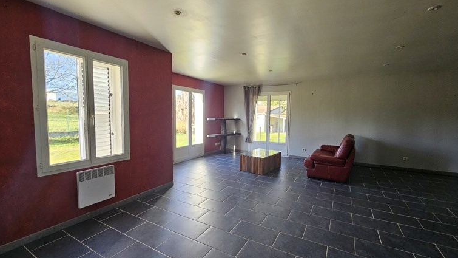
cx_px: 229
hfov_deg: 103.0
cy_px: 132
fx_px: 182
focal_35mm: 15
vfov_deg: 70.6
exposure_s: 1/77.4
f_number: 2.2
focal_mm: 2.2
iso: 125
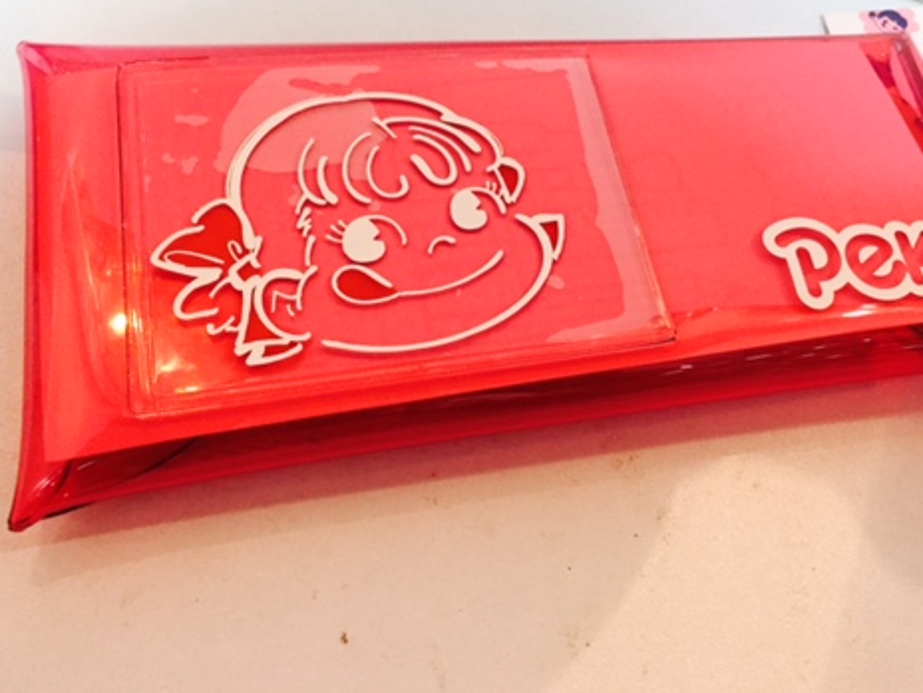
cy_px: 231
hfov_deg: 46.3
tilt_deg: -51.4
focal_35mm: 40
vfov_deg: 35.6
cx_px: 589
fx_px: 1067
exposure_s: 1/33
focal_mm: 4.15
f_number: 2.2
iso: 200
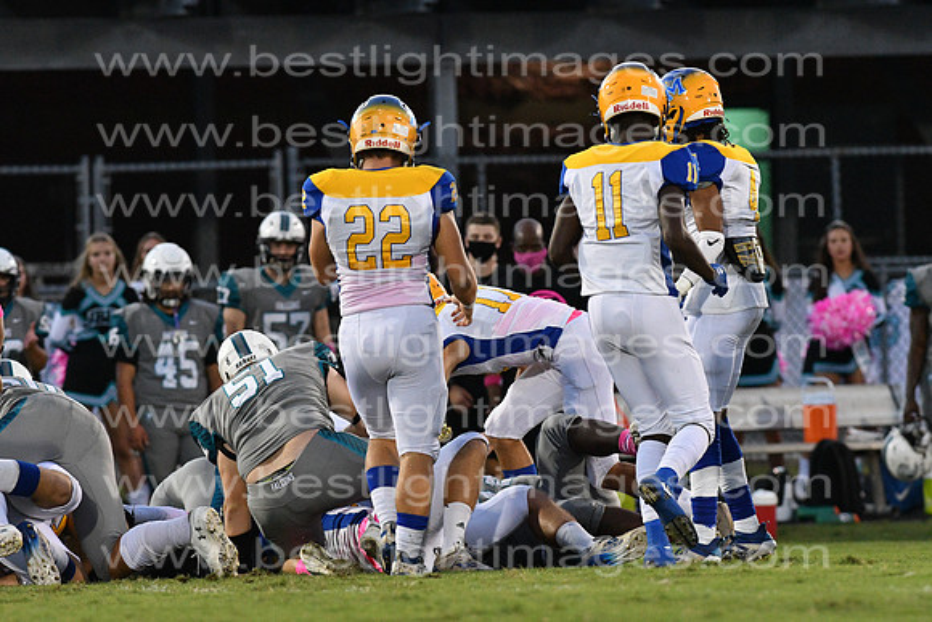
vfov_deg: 3.1
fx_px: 11652
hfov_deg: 4.6
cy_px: 311
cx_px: 466
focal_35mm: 450
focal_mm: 300
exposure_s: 1/1000
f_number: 5.6
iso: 6400
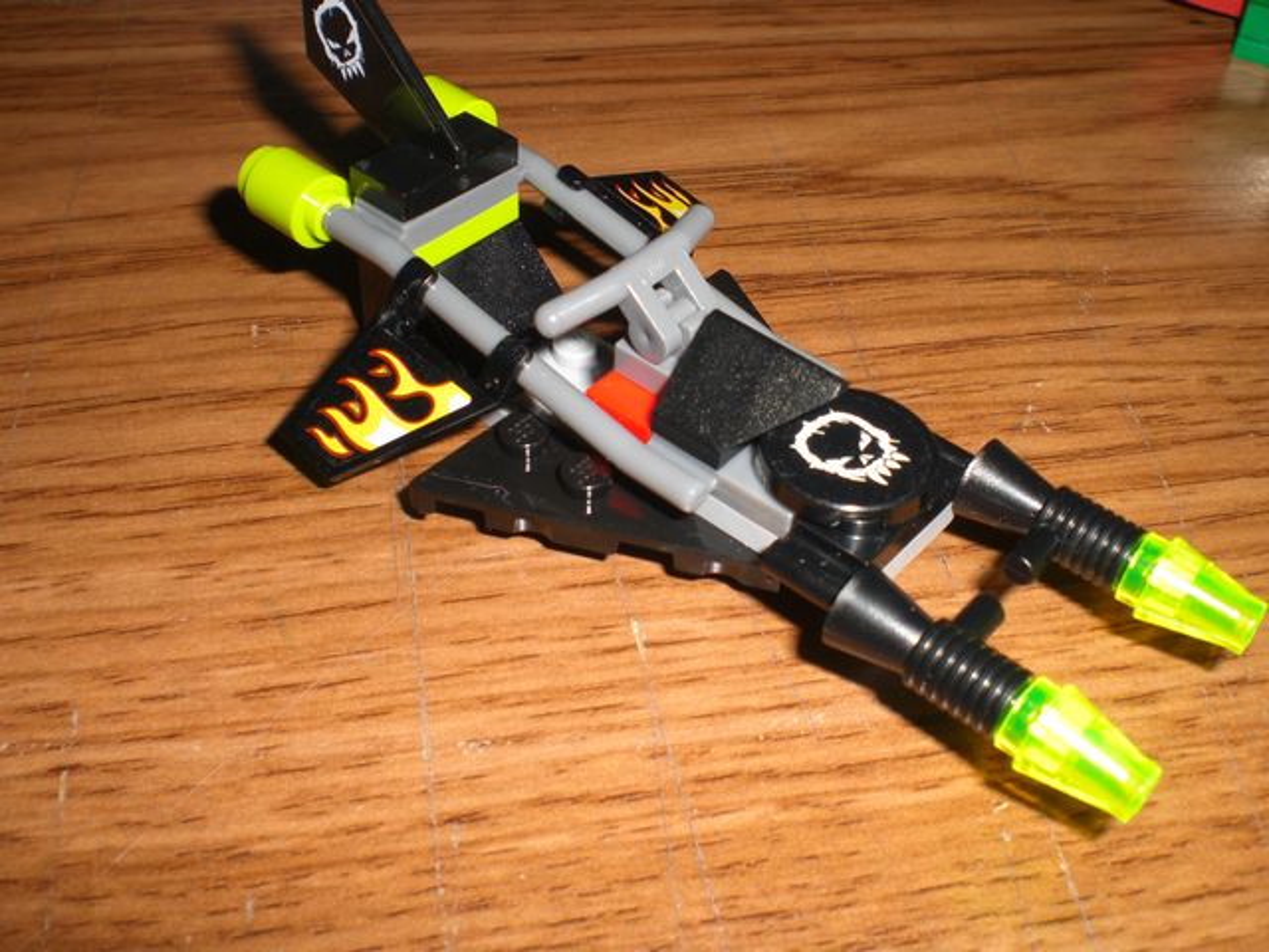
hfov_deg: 49.0
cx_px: 634
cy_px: 476
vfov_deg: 37.7
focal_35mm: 38
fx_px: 1393
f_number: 4.4
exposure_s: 1/60
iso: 50
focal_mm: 6.3
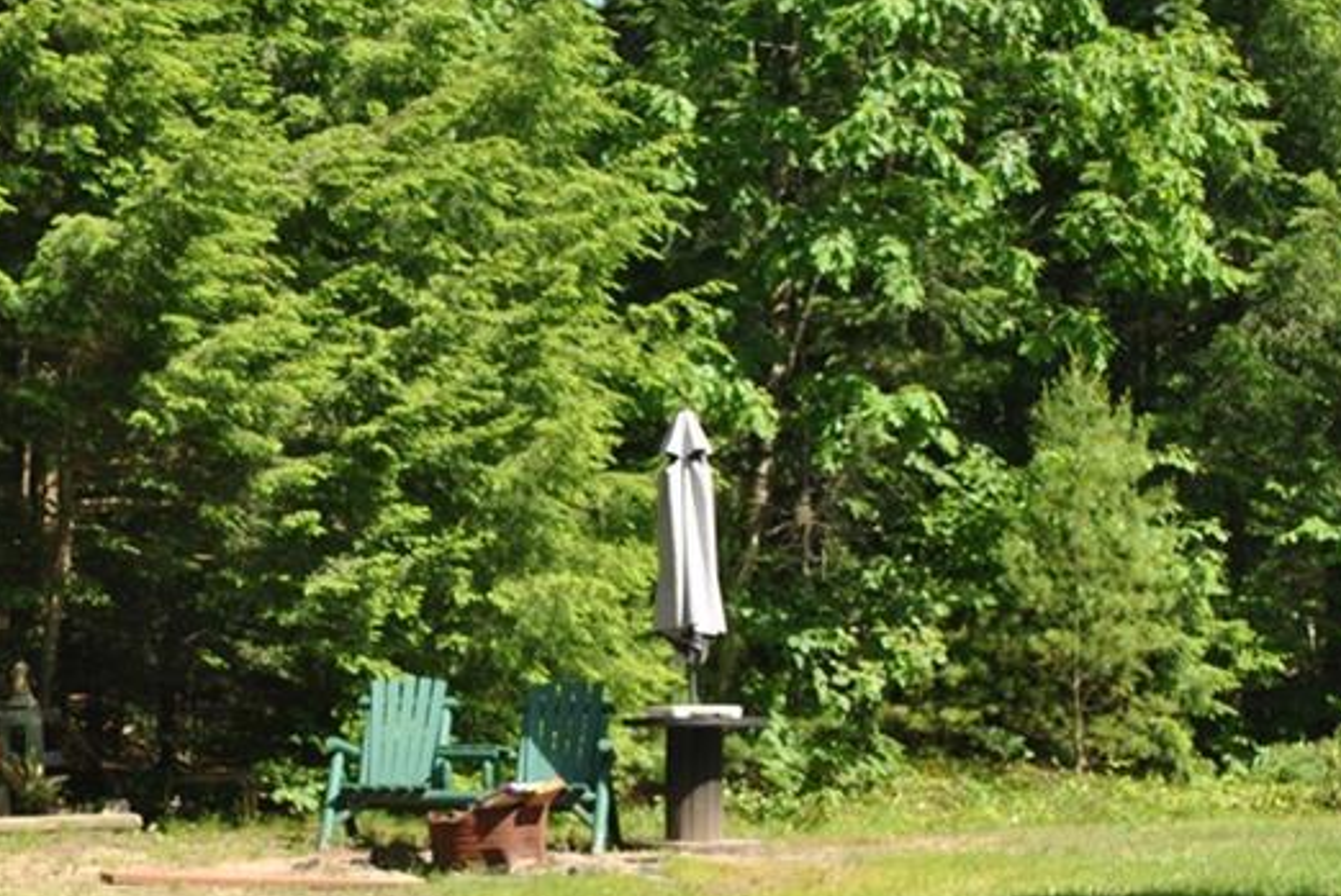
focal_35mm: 100
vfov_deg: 13.6
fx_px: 3728
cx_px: 267
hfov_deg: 20.2
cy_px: 747
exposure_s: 1/160
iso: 100
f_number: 6.3
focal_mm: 34
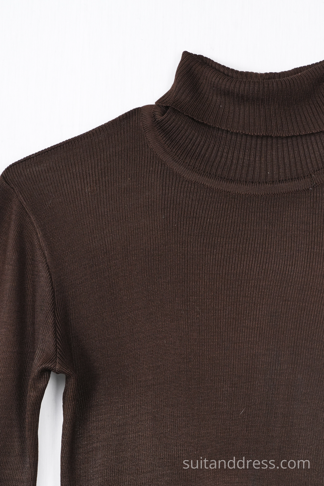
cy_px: 243
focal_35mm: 126
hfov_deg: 10.9
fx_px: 1701
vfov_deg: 16.3
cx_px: 162
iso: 800
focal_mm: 84
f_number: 9
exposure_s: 1/60
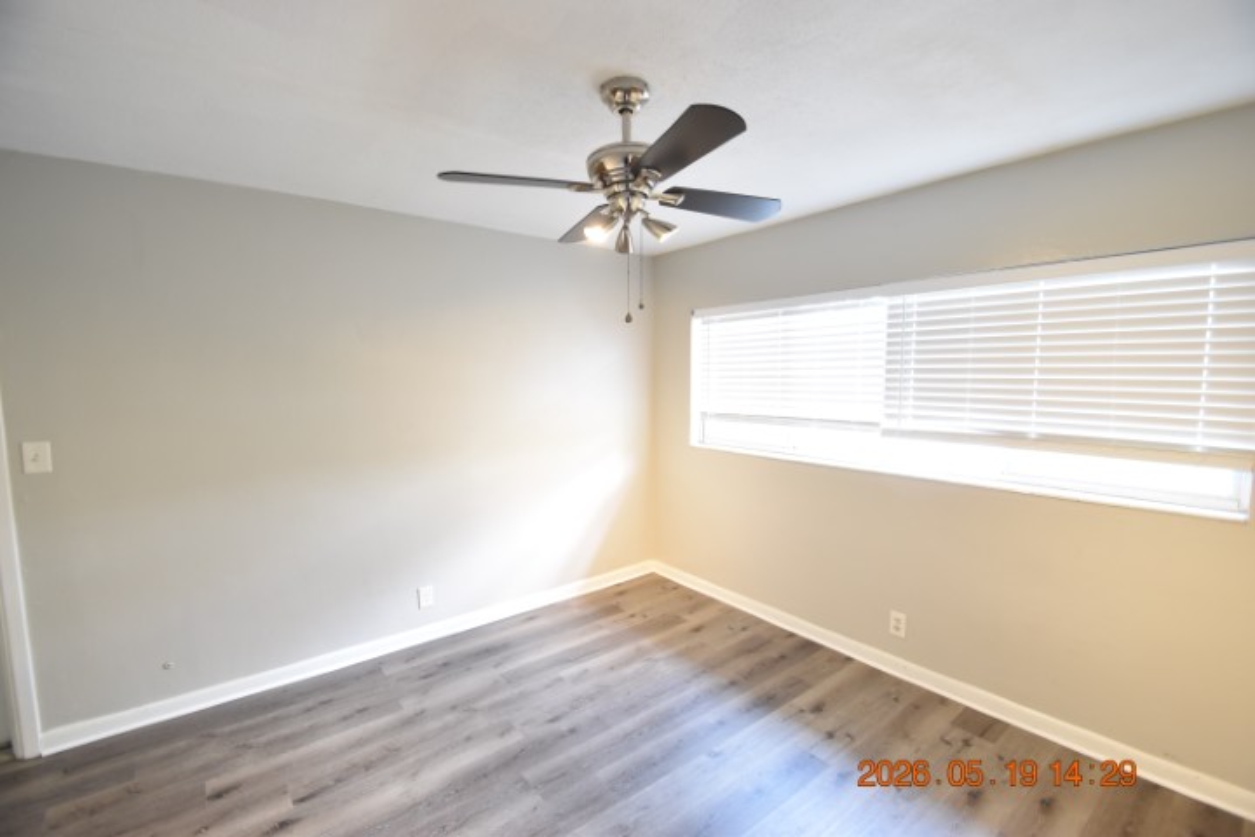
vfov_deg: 77.3
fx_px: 523
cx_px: 628
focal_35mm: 15
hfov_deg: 100.4
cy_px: 418
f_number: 3.5
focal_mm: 10
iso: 800
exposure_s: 1/20
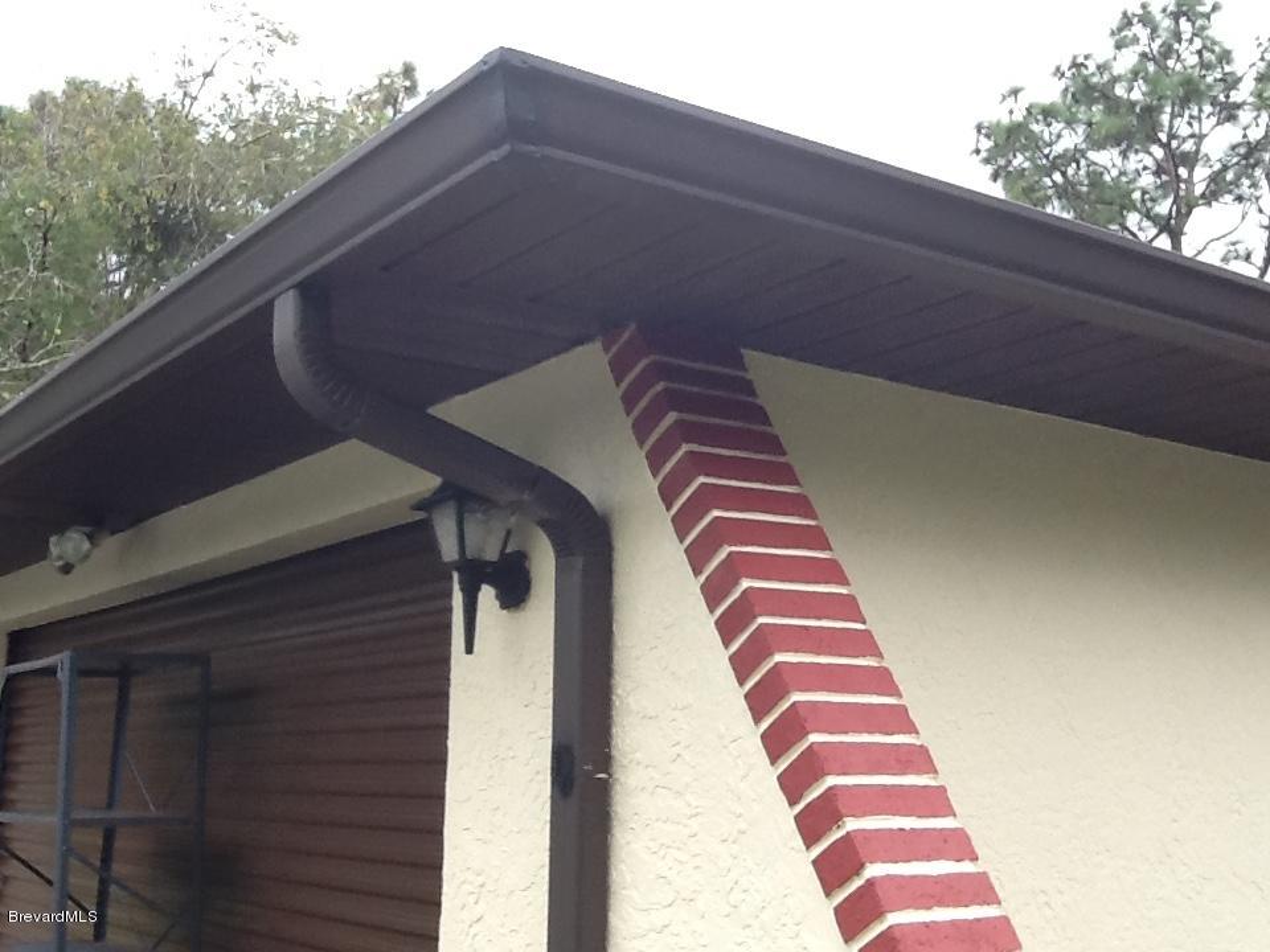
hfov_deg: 42.9
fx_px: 1614
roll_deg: -1.0
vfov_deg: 32.9
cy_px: 476
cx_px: 635
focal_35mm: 44
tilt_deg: +10.1
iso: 40
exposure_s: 1/133
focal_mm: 2.03
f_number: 2.4
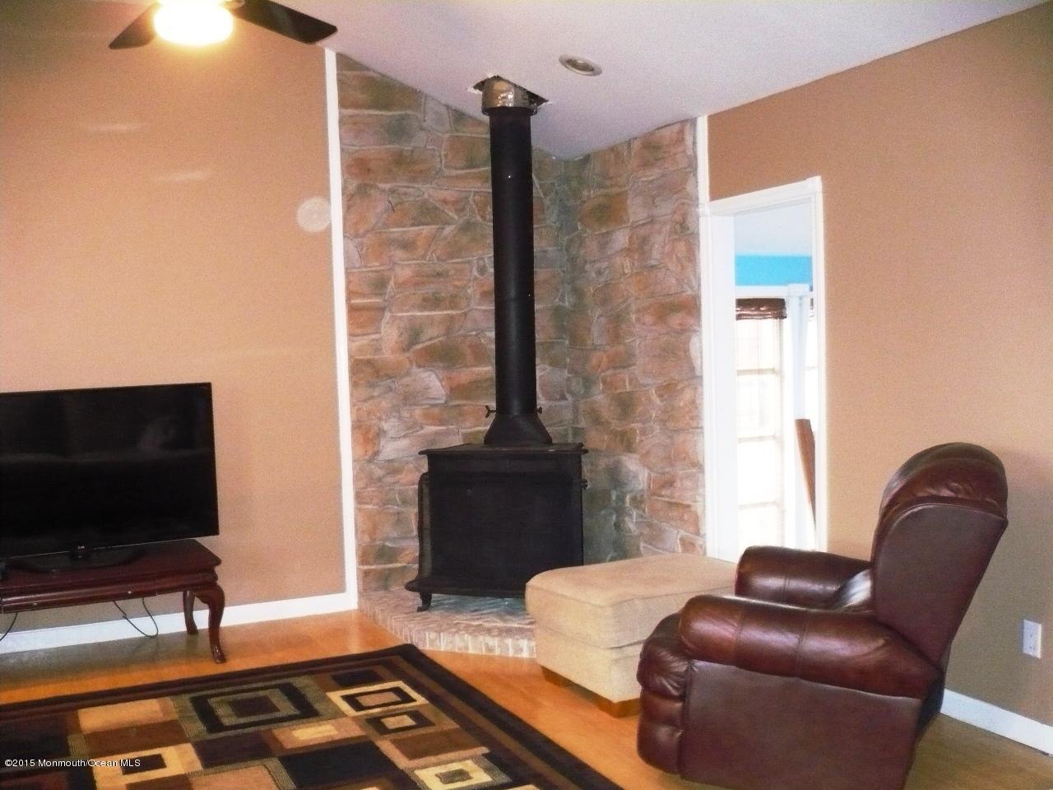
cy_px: 395
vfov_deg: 40.7
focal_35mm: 35
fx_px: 1065
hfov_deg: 52.6
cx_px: 526
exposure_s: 1/30
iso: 640
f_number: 2.8
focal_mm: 5.8
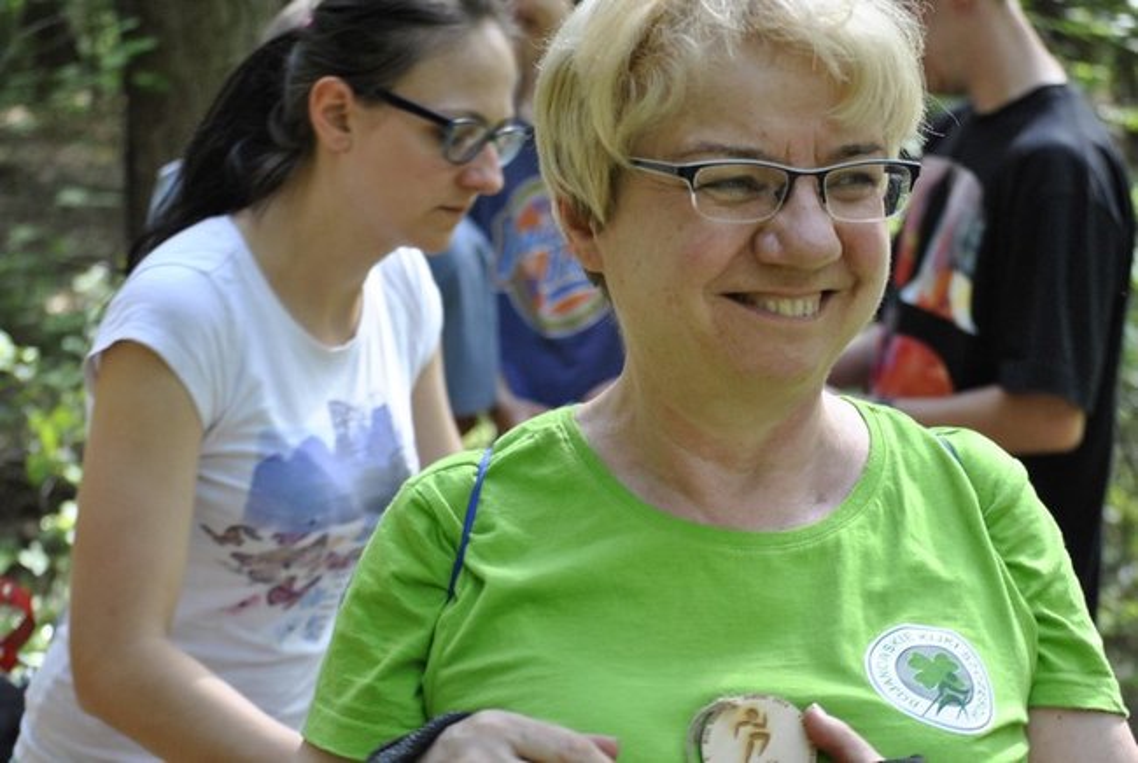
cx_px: 569
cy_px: 382
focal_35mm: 82
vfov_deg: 16.6
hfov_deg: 24.6
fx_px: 2613
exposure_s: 1/250
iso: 800
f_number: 4
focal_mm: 55
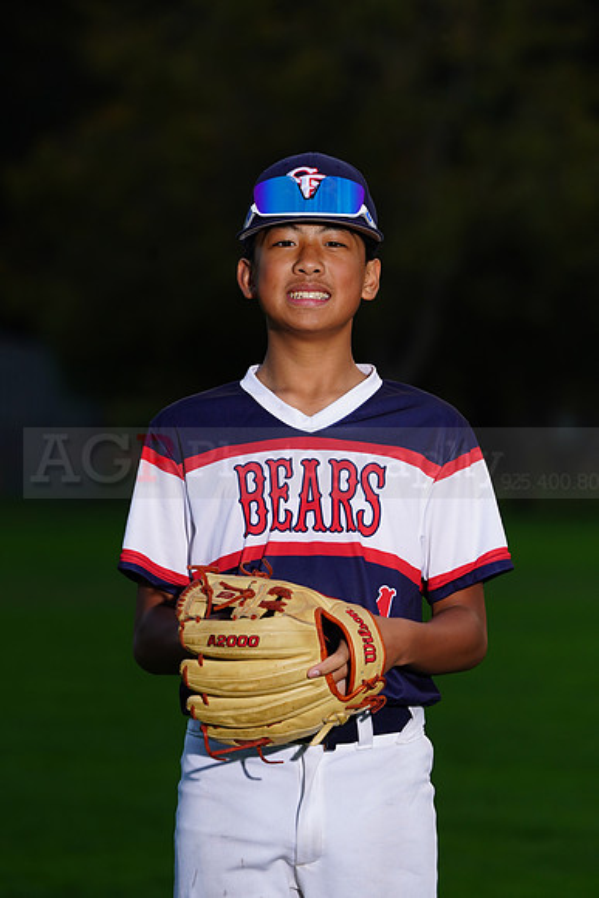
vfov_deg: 7.7
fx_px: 6684
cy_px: 449
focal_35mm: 268
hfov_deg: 5.1
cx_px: 300
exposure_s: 1/200
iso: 320
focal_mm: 268
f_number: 7.1
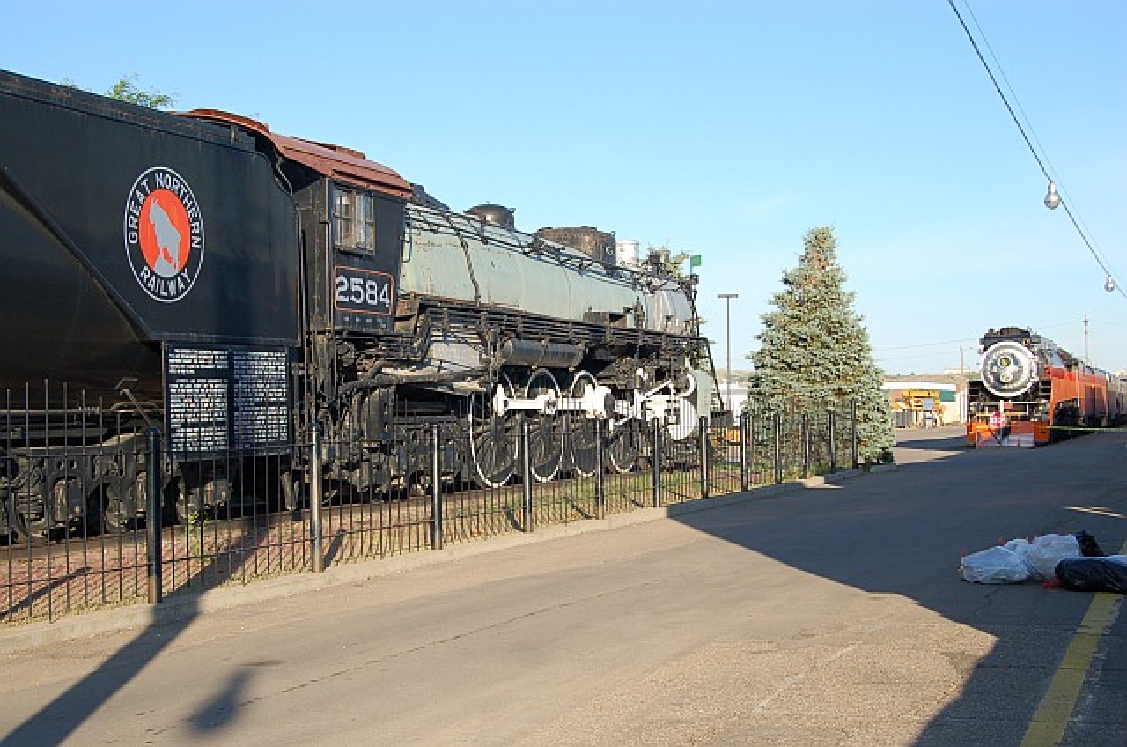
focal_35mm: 51
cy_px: 374
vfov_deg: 26.4
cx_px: 564
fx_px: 1593
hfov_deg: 39.0
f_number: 9
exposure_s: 1/320
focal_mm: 34
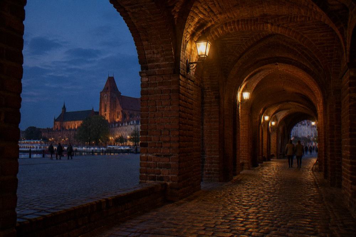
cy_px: 118
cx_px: 178
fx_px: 474
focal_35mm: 48
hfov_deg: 41.1
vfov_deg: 28.1
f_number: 9
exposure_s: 1/25
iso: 5000
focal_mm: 48
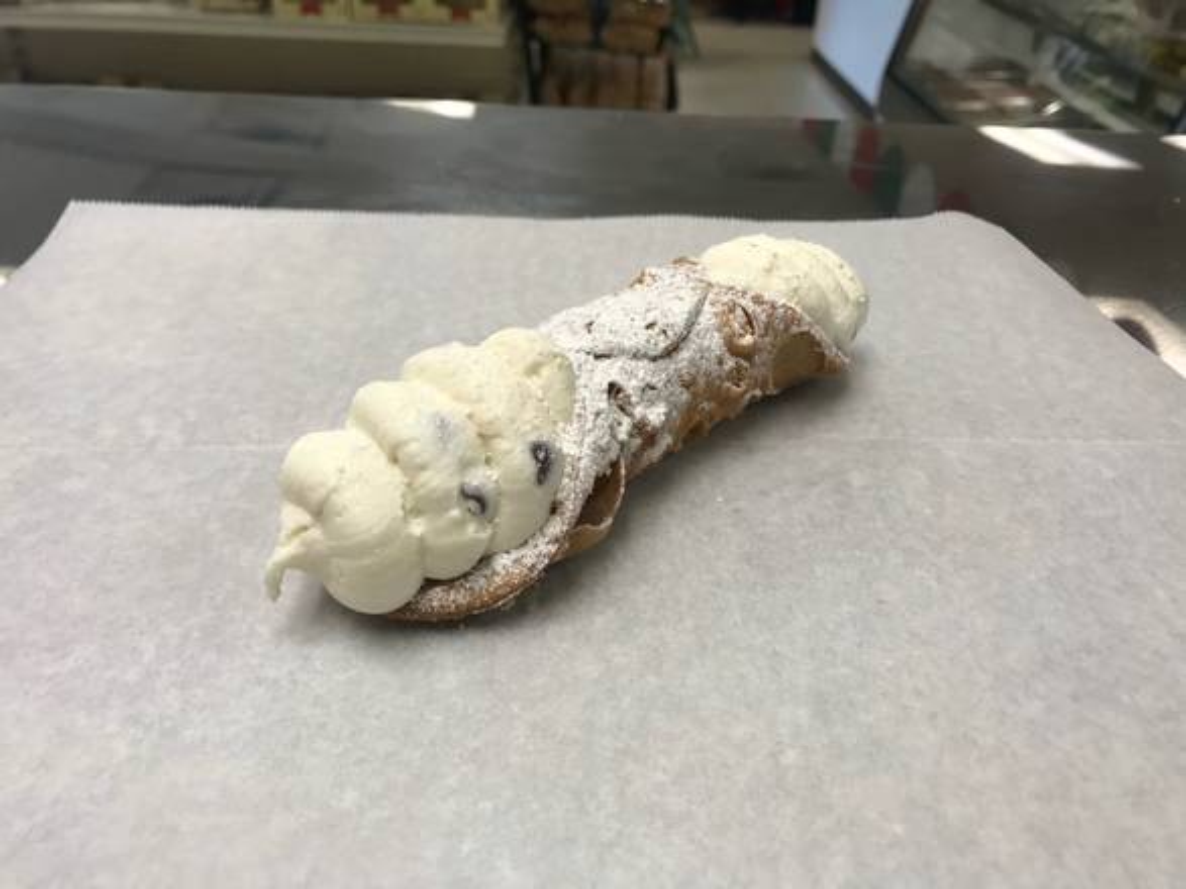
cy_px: 444
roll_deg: -2.0
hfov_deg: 63.5
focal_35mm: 28
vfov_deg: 49.7
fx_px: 959
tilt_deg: -30.4
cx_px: 593
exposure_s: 1/120
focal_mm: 3.99
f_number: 1.8
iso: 32
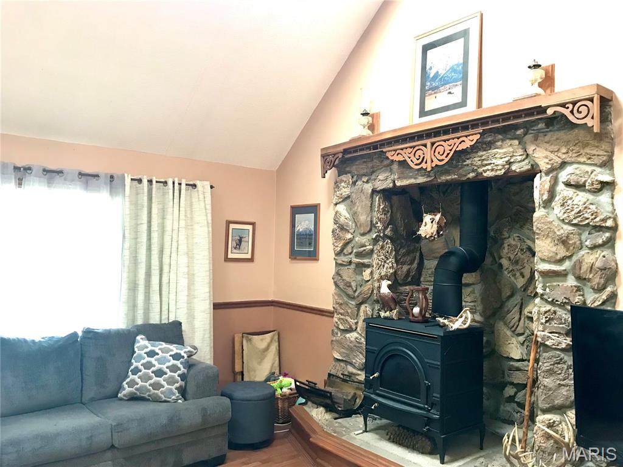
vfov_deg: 49.7
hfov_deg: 63.4
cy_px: 234
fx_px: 504
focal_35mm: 28
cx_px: 312
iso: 64
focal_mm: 3.99
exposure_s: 1/15
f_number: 1.8
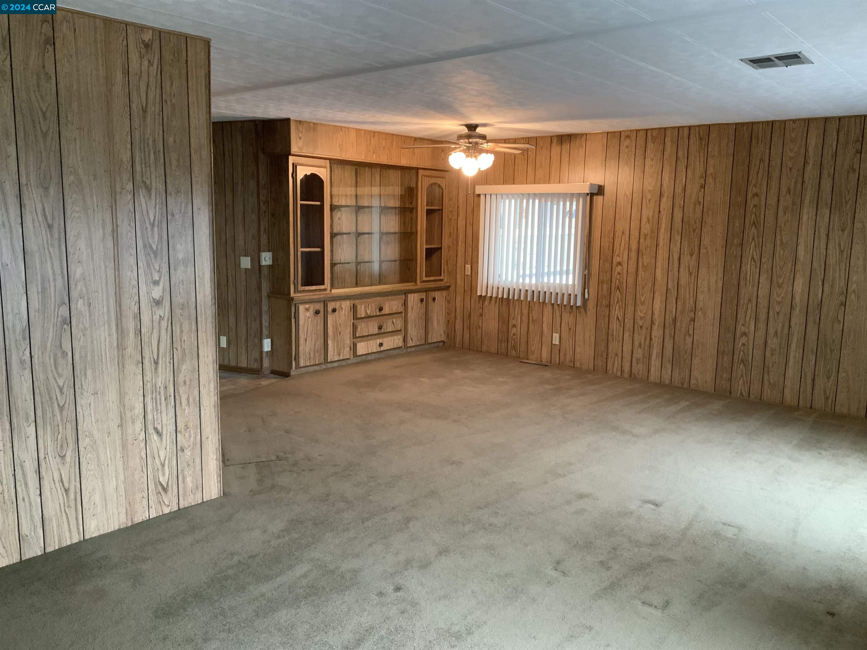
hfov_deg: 61.7
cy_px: 325
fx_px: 726
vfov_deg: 48.2
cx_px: 434
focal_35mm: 29
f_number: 1.8
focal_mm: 3
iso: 250
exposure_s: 1/60
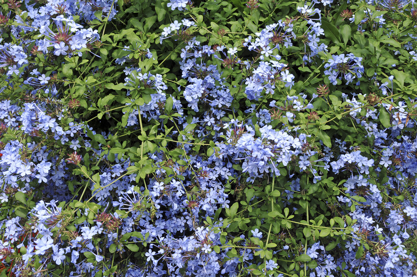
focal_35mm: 60
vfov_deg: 22.6
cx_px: 208
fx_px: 694
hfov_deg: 33.4
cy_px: 138
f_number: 16
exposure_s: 1/50
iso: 200
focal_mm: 40
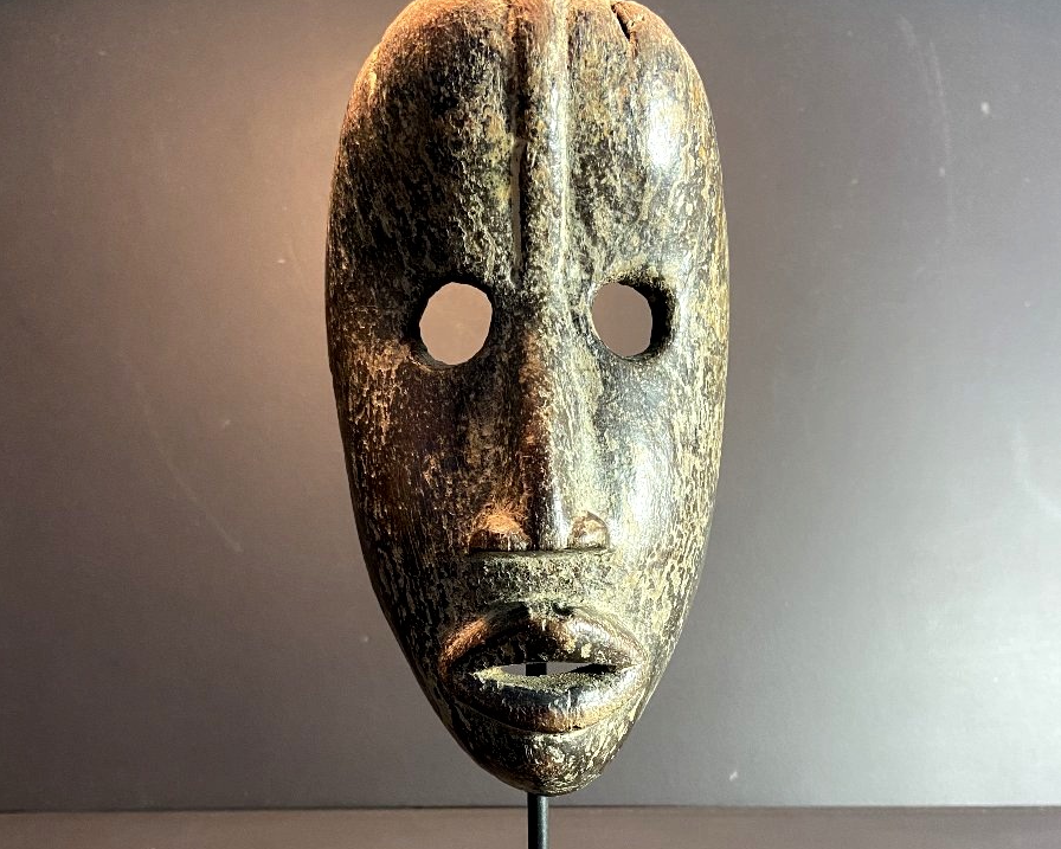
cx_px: 530
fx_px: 1068
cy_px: 620
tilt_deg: -6.2
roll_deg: +0.8
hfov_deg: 52.8
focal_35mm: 34
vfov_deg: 42.2
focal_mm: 4.25
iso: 400
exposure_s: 1/50
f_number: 1.8
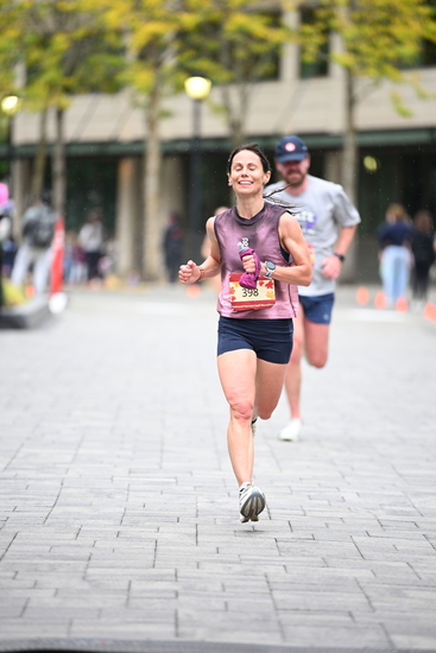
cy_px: 326
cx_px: 218
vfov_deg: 10.3
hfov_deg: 6.9
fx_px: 3631
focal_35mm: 200
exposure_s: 1/1250
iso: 1250
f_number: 2.8
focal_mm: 200
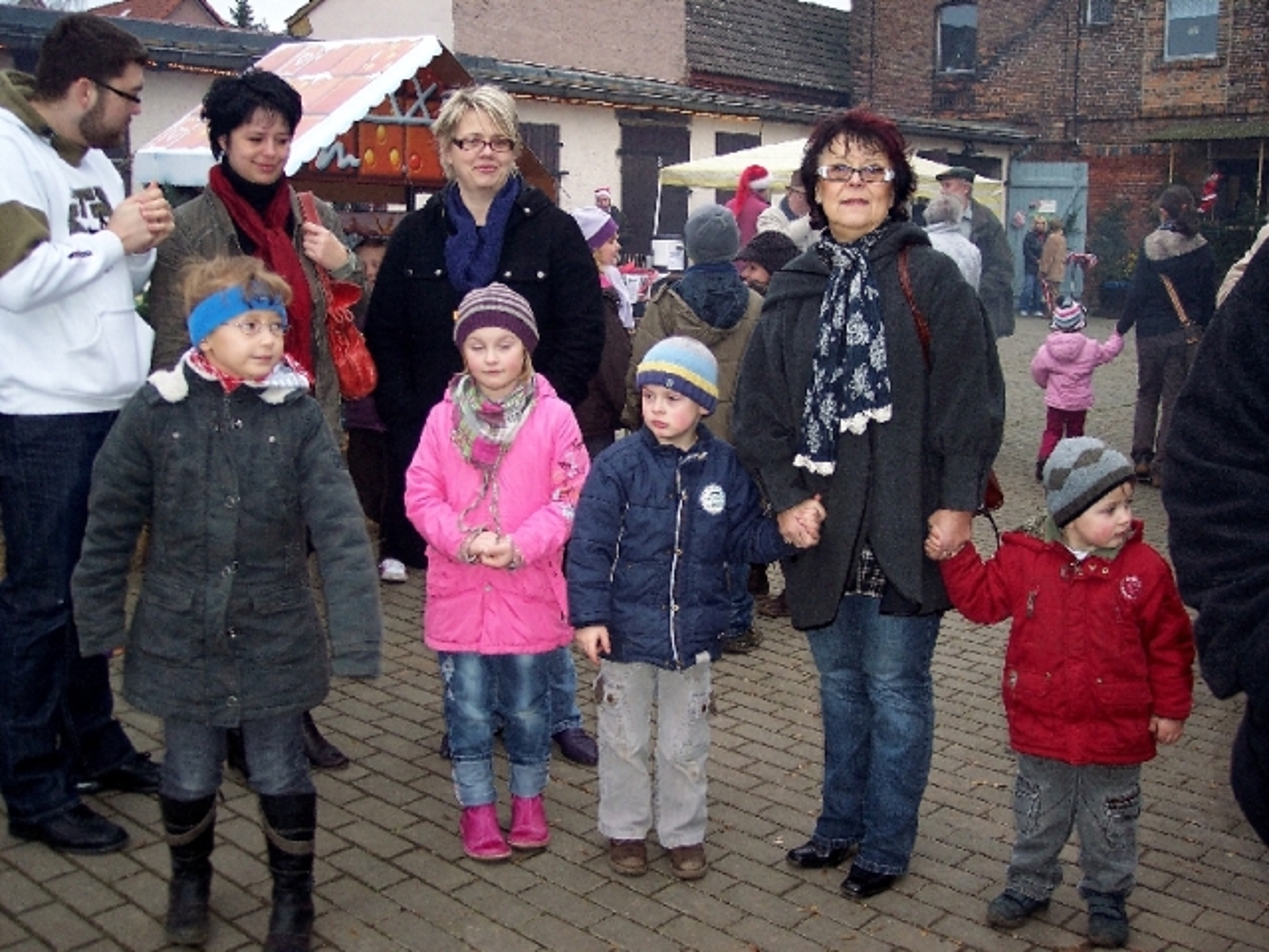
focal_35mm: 39
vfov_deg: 36.8
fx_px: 1430
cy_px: 476
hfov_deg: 47.9
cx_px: 634
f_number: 2.8
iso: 100
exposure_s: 1/60
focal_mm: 8
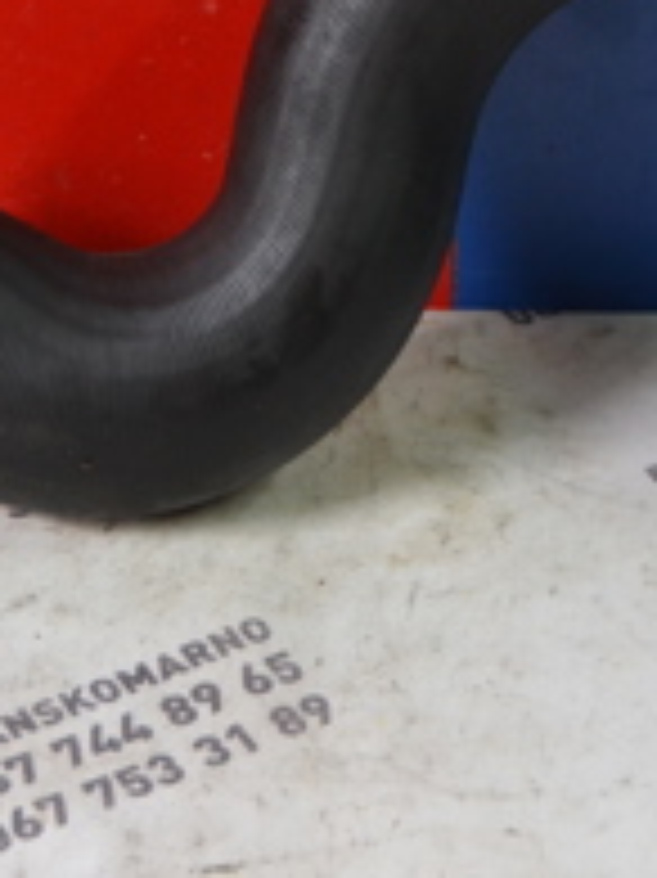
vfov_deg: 10.4
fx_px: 4788
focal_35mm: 189
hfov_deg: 7.8
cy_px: 72
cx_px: 459
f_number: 5
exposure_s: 1/60
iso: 800
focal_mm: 40
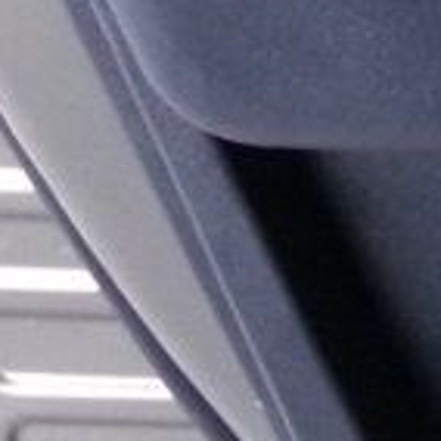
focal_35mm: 153
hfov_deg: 10.8
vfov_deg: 10.6
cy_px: -382
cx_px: 739
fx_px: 2205
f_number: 3.7
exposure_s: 1/60
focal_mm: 4.3
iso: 800
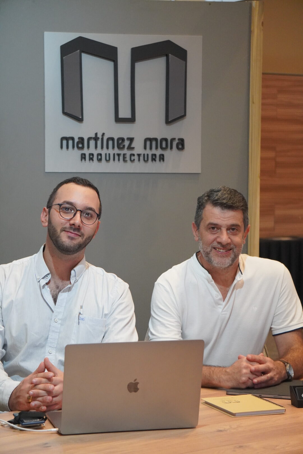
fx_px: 1210
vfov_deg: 21.2
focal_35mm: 96
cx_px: 152
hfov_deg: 14.3
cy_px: 227
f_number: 4.5
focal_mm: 64
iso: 3200
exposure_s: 1/160
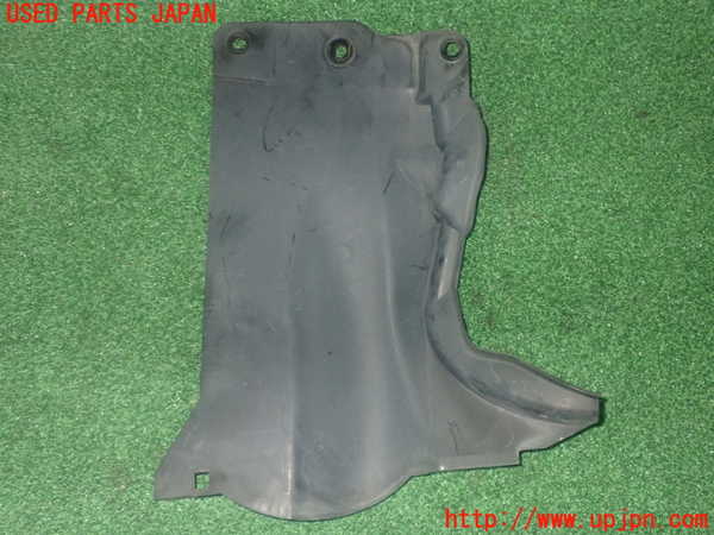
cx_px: 357
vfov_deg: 35.1
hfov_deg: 45.8
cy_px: 268
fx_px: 846
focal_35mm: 41
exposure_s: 1/40
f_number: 8
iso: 1000
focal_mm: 7.31
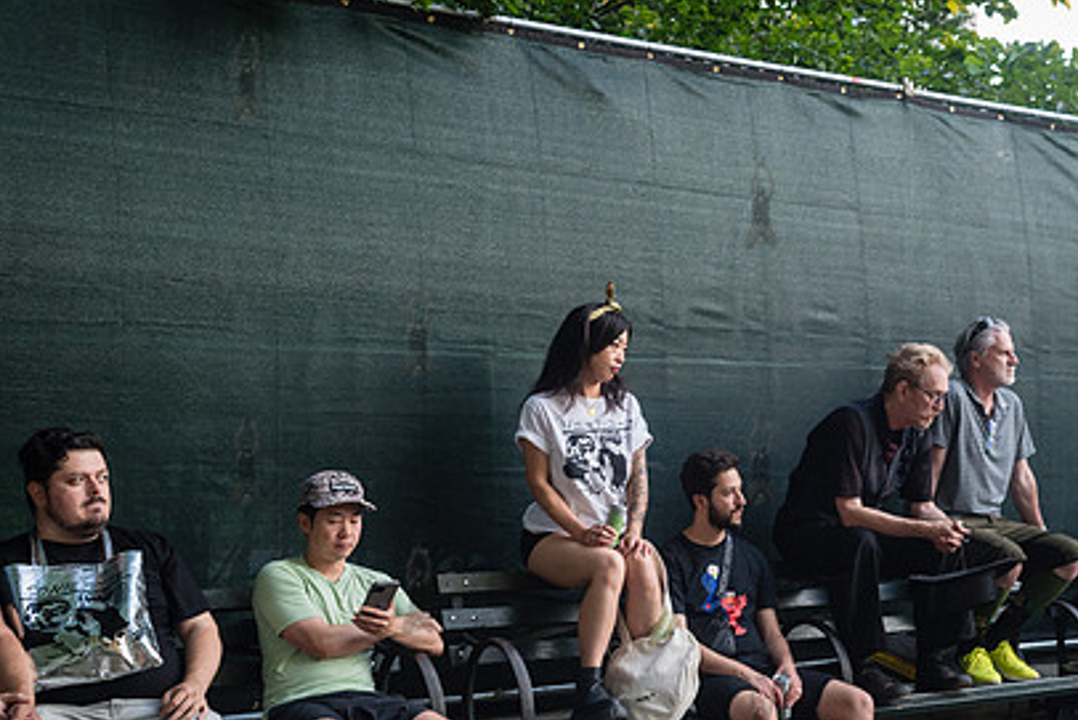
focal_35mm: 50
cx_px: 759
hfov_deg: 38.9
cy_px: 458
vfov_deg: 26.9
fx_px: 1498
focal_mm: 35
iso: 1000
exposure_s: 1/250
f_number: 3.5
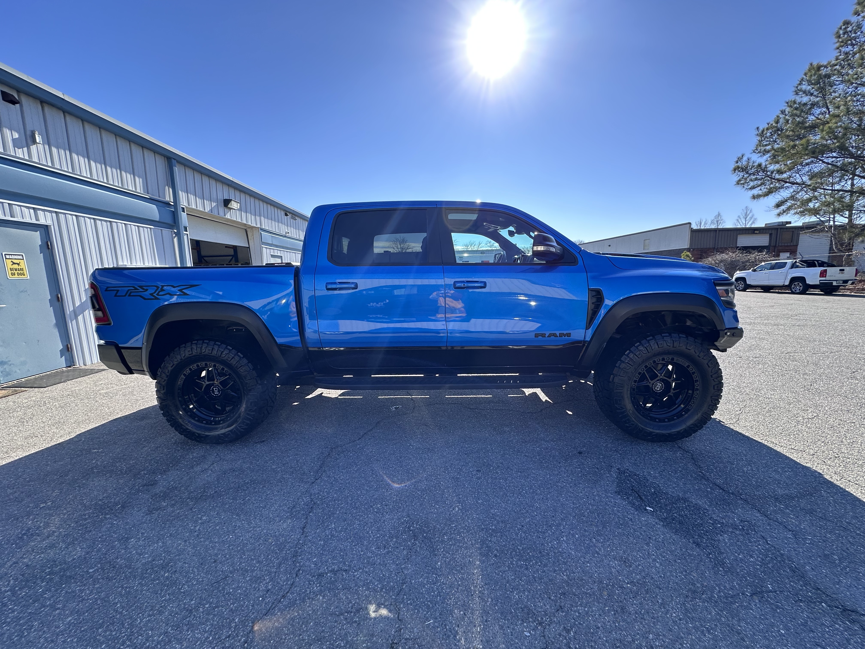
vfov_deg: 85.7
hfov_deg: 102.1
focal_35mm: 14
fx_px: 350
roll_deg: +1.8
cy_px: 324
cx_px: 432
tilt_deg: -8.7
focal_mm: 2.22
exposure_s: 1/749
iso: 40
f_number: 2.2
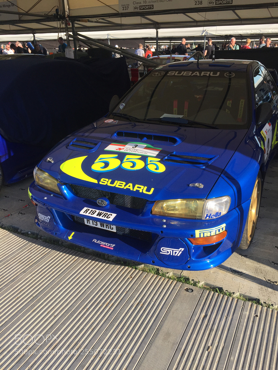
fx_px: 311
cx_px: 139
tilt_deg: -26.6
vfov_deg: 61.7
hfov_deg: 48.2
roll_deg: +1.4
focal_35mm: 29
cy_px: 185
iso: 32
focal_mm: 4.15
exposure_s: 1/1014
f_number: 2.2
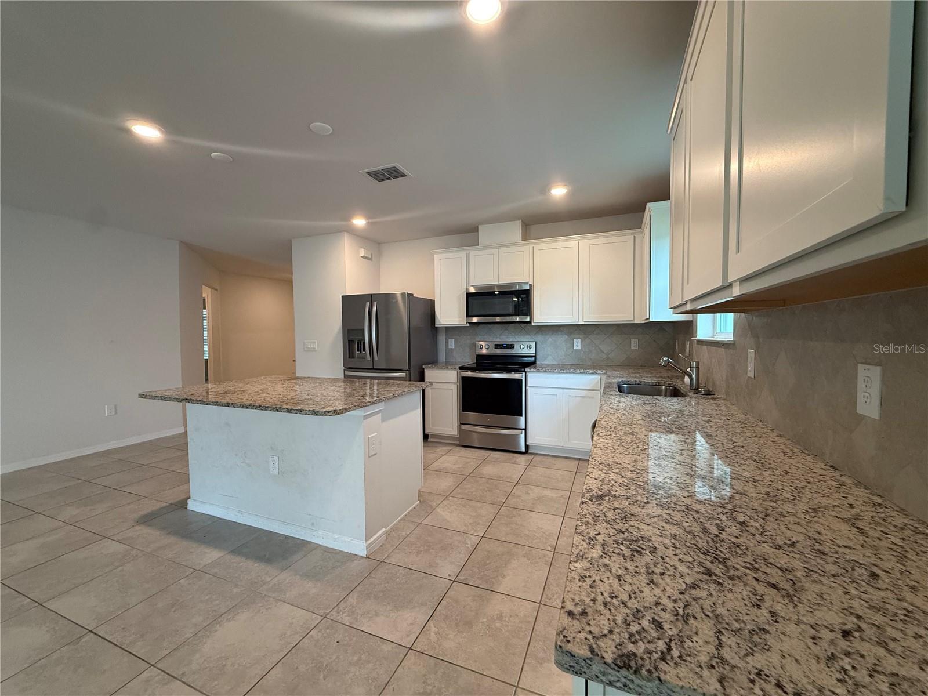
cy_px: 348
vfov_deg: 85.7
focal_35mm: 14
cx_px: 464
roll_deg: +0.5
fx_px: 375
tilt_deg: -1.2
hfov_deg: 102.1
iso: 250
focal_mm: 2.22
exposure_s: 1/120
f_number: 2.2
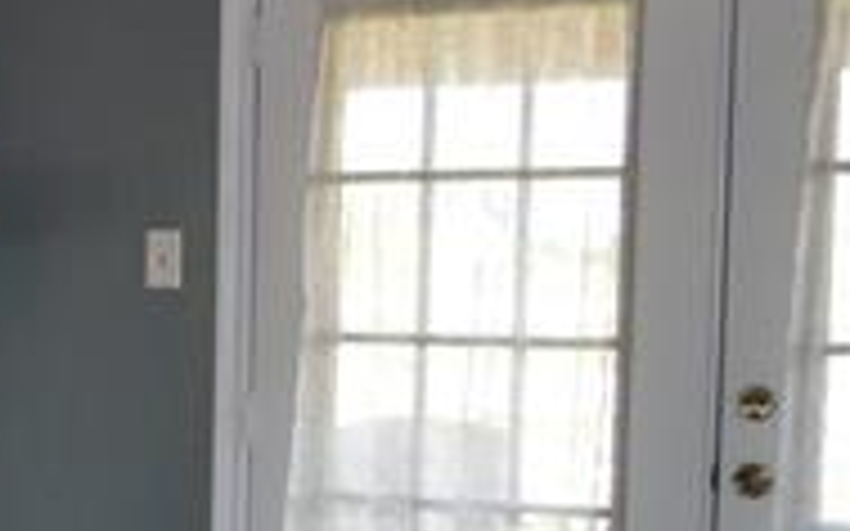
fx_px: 2154
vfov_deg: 14.0
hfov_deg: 19.0
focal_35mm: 93
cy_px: 412
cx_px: -504
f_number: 4
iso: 400
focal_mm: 18
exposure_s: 1/100
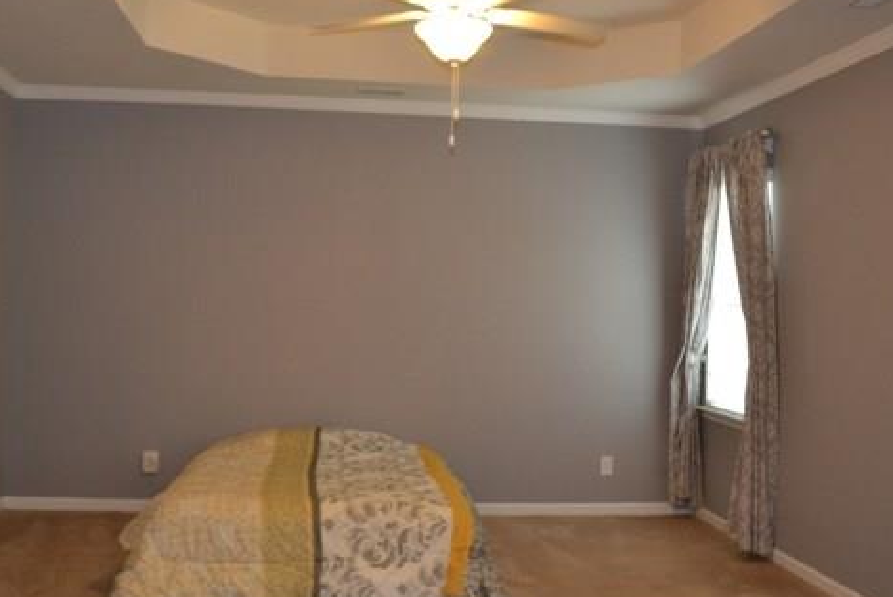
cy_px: 292
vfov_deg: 36.0
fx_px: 918
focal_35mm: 37
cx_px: 421
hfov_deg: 51.8
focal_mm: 18
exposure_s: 1/60
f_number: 3.5
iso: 1100
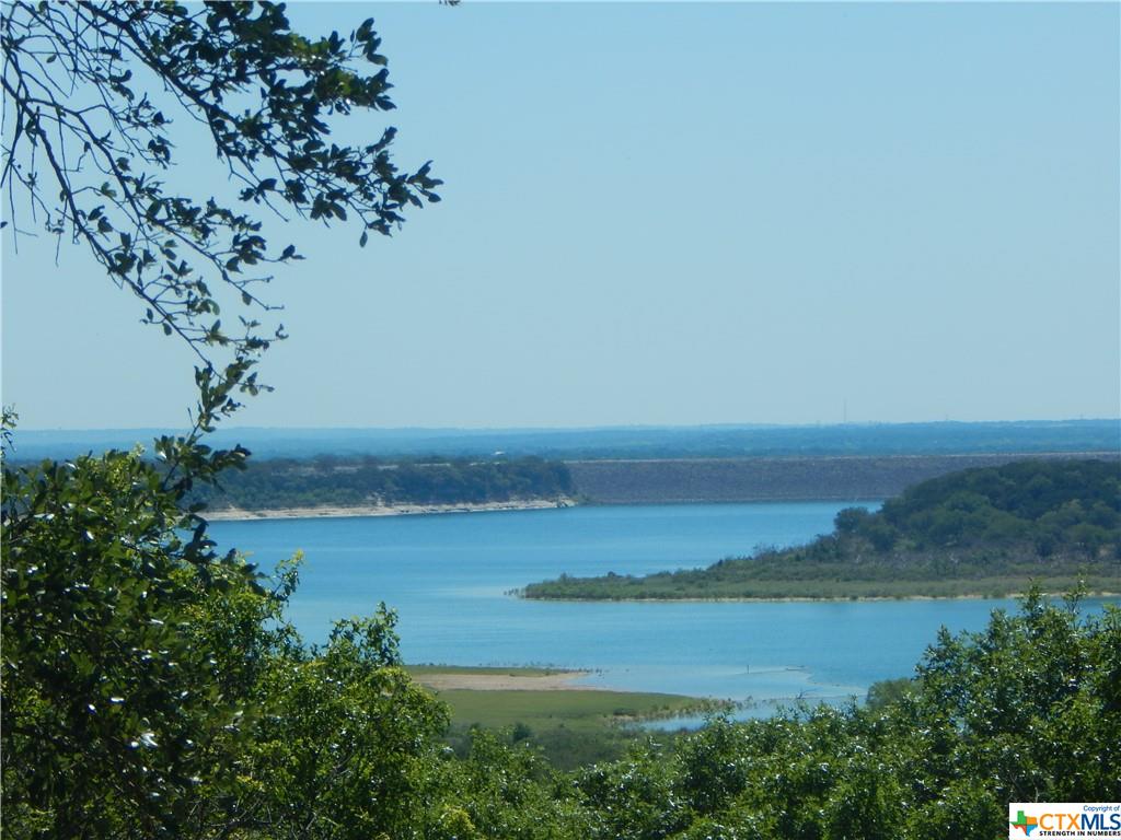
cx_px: 560
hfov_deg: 10.9
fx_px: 5894
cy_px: 420
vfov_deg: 8.2
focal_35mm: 182
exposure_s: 1/800
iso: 125
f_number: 5.3
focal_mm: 32.8
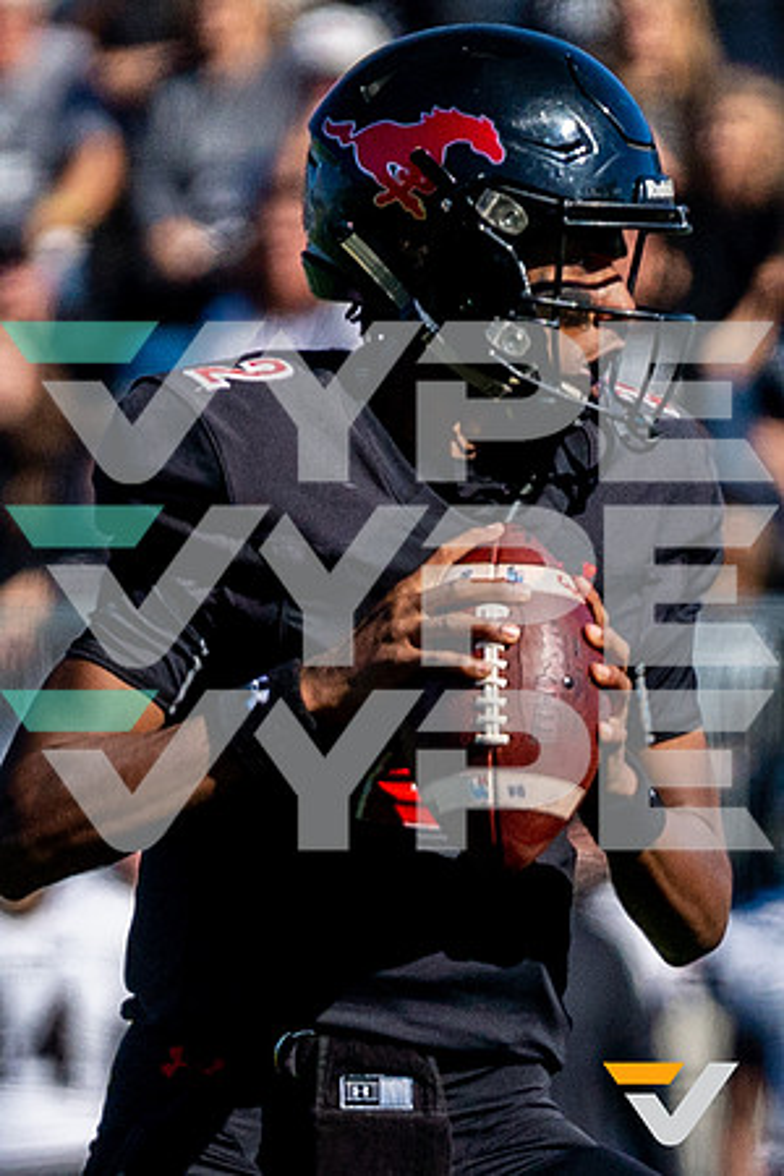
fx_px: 32907
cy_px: 1062
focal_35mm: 1007
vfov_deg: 2.0
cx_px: 589
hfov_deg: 1.4
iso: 400
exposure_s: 1/3200
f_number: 2.8
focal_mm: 200
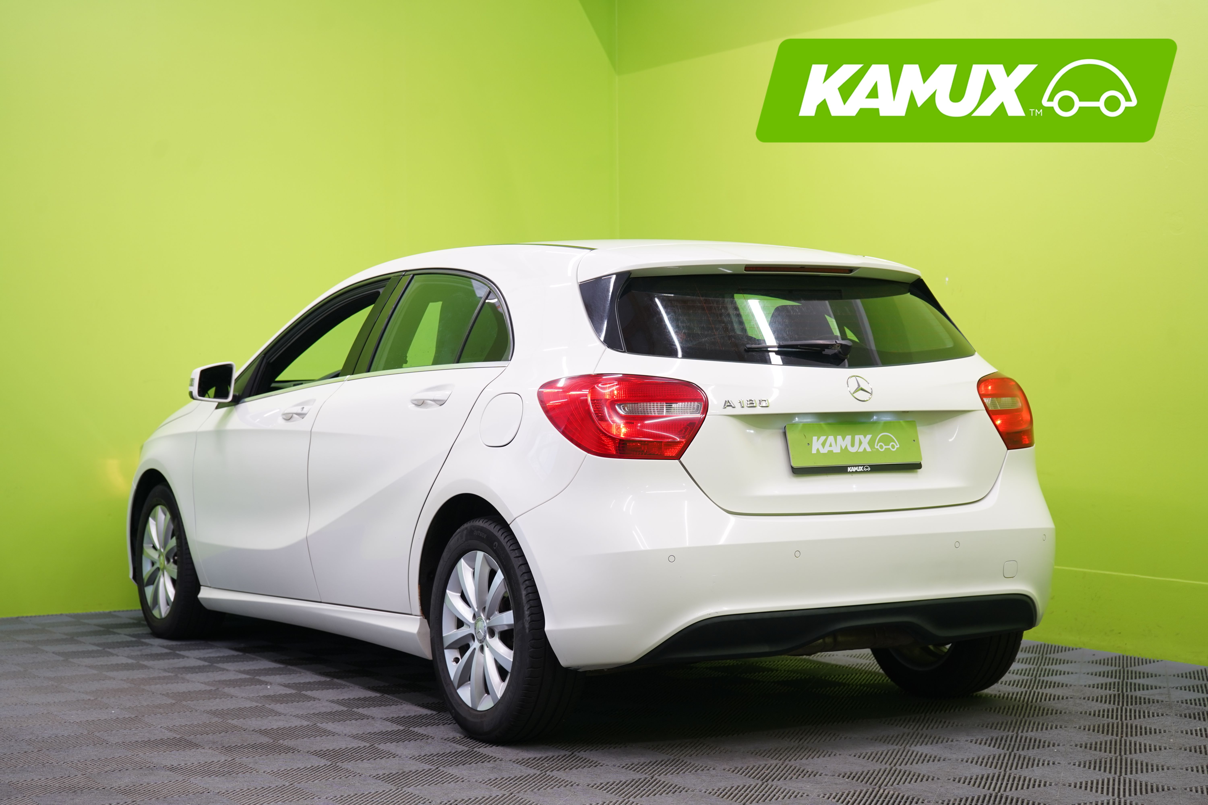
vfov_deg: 22.6
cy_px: 402
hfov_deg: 33.4
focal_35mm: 60
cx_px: 604
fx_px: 2013
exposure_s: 1/30
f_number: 5
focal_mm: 60
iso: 400
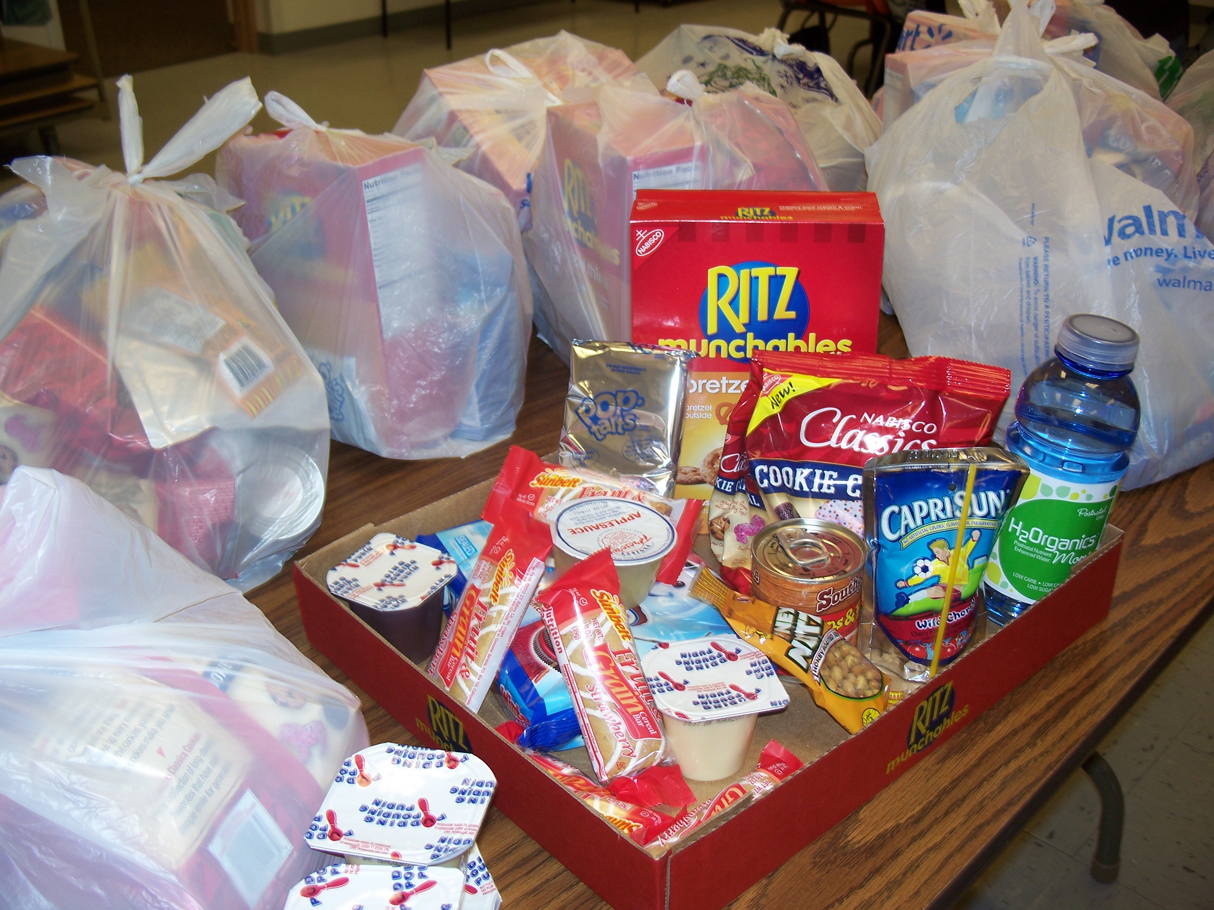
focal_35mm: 37
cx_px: 607
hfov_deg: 50.1
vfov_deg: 38.7
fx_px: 1298
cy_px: 455
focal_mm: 7.8
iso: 80
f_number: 2.8
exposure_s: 1/60
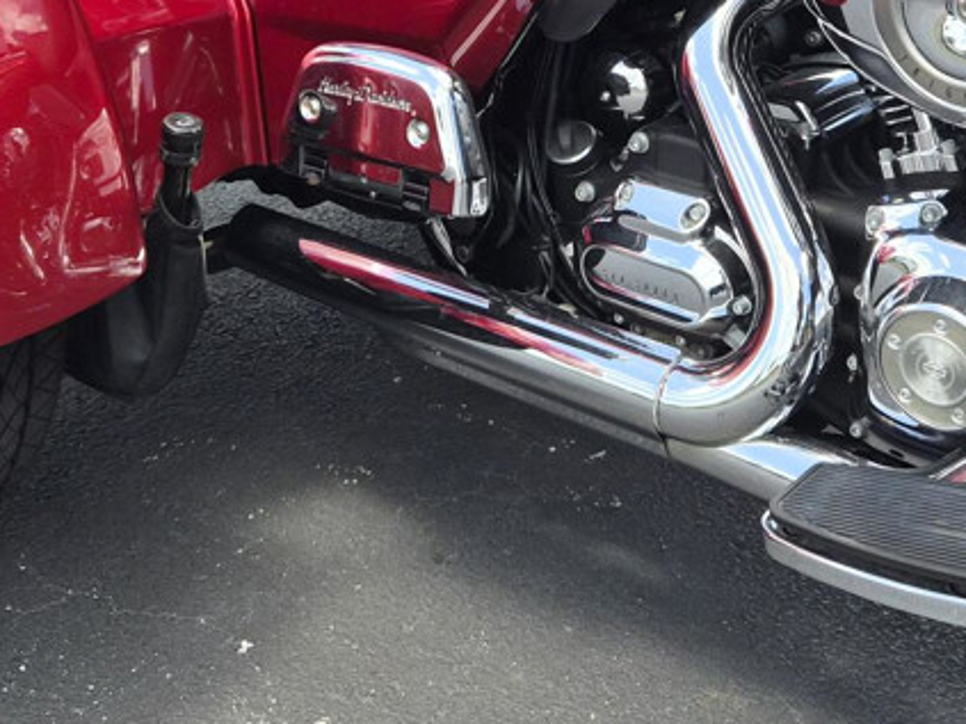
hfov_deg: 33.2
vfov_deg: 24.4
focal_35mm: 58
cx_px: 465
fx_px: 1618
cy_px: 48
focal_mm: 5.4
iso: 80
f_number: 1.8
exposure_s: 1/2280
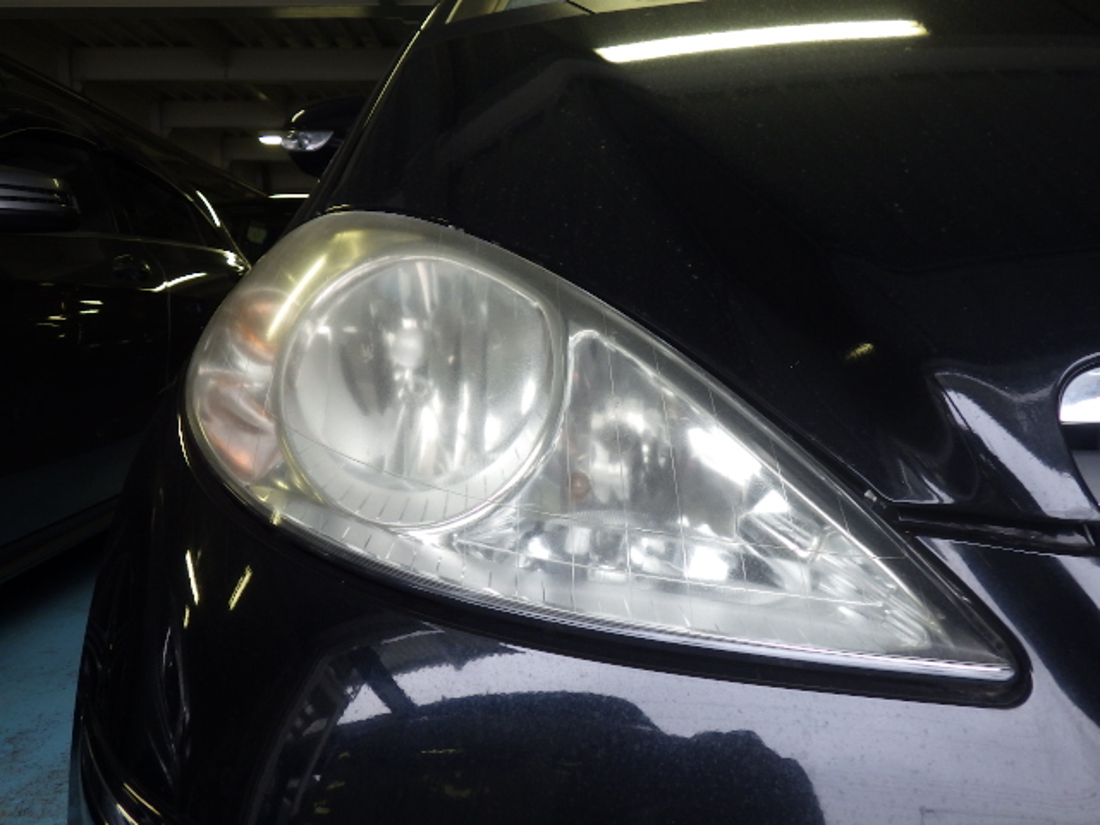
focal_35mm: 28
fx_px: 890
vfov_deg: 49.7
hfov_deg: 63.4
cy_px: 412
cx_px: 550
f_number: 3.5
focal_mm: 5
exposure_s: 1/45
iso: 160
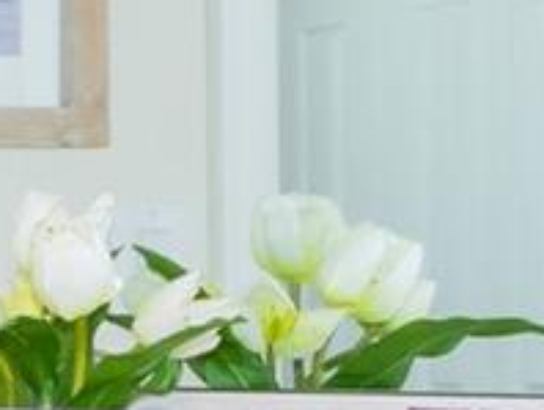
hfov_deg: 9.4
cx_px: -1333
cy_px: 341
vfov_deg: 11.2
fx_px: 2077
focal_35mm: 132
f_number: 7.1
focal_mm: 17
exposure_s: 1/15
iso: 1000
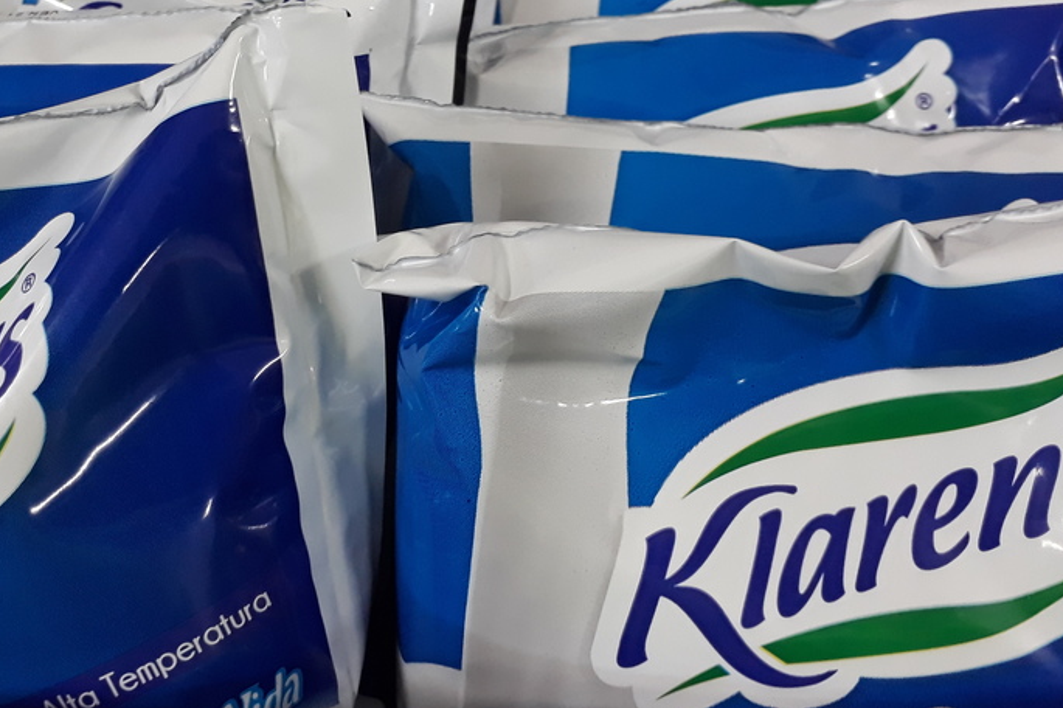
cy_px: 222
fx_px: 1240
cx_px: 348
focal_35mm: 42
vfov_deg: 31.5
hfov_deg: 45.7
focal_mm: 3.6
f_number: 1.9
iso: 200
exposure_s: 1/30
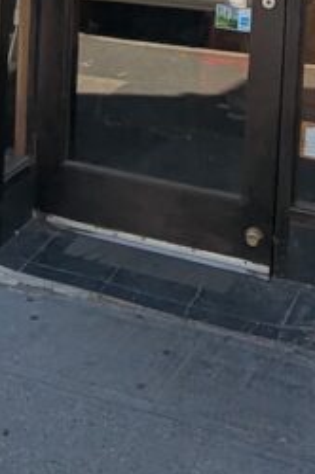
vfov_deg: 22.6
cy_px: -144
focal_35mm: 80
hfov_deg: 16.6
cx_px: -19
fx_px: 1053
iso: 58
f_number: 2.2
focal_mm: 2.35
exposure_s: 1/869
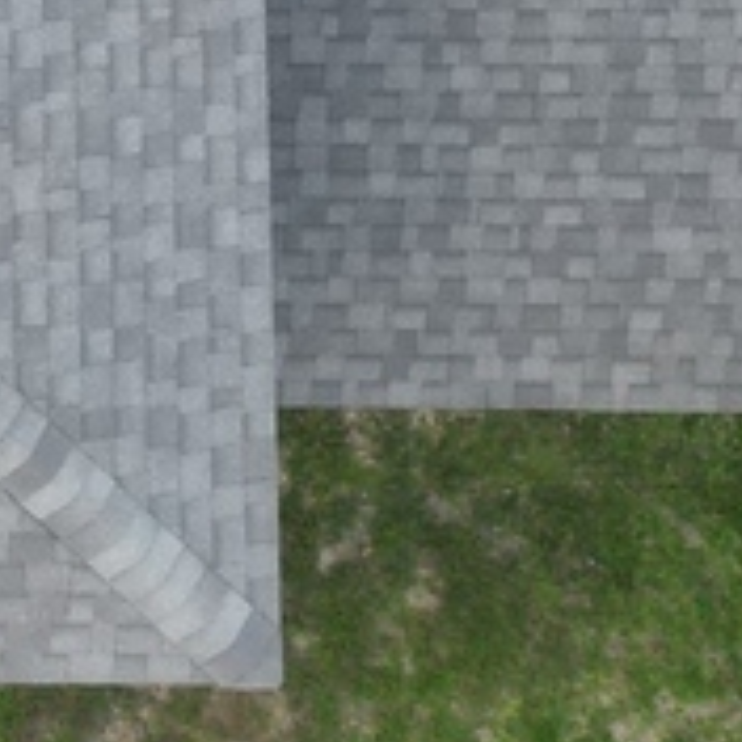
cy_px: -1277
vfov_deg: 8.7
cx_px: -729
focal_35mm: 174
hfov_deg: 9.4
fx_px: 4220
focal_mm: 6.72
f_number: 1.7
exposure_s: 1/60
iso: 100
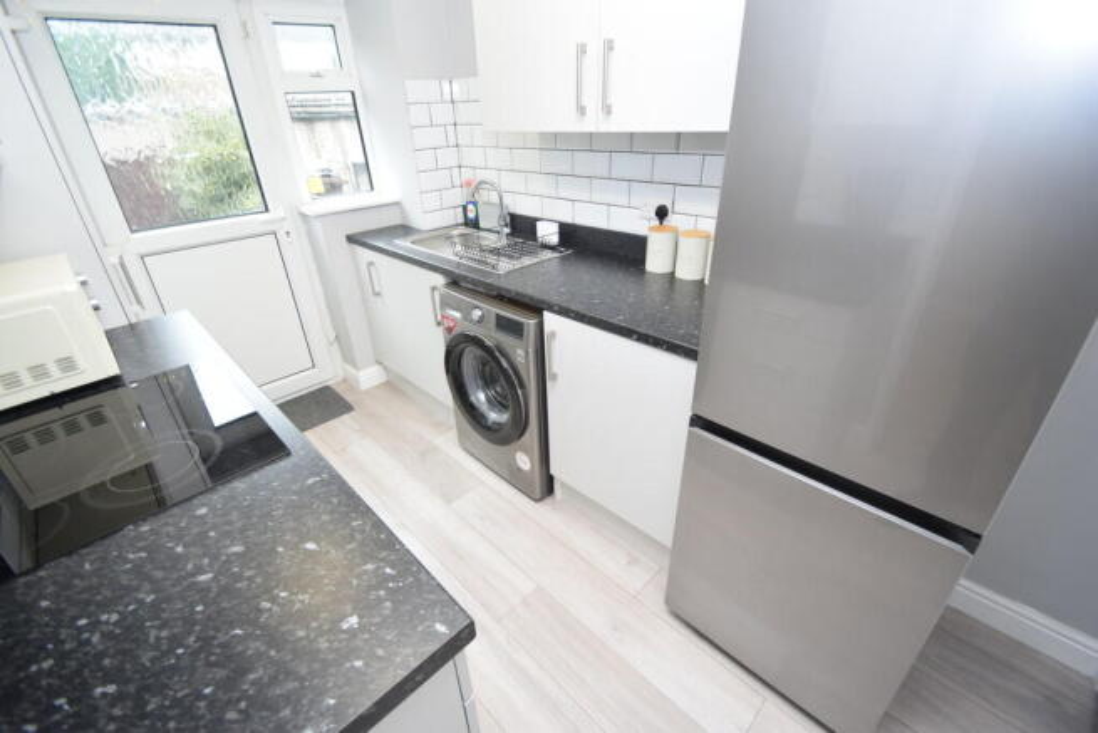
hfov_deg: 100.4
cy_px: 366
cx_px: 549
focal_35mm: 15
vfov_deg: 77.4
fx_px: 458
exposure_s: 1/60
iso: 800
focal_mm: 10
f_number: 4
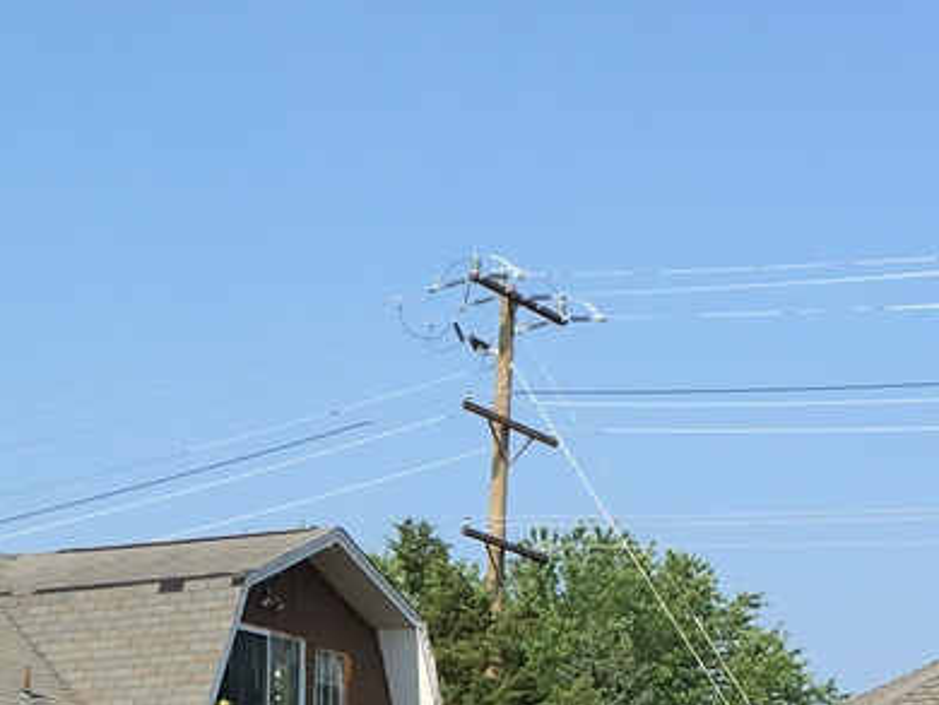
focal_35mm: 107
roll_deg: -1.0
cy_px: 987
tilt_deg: +0.4
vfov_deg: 13.2
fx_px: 2904
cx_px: 229
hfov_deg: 18.2
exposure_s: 1/1026
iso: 25
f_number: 2.2
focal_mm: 4.15
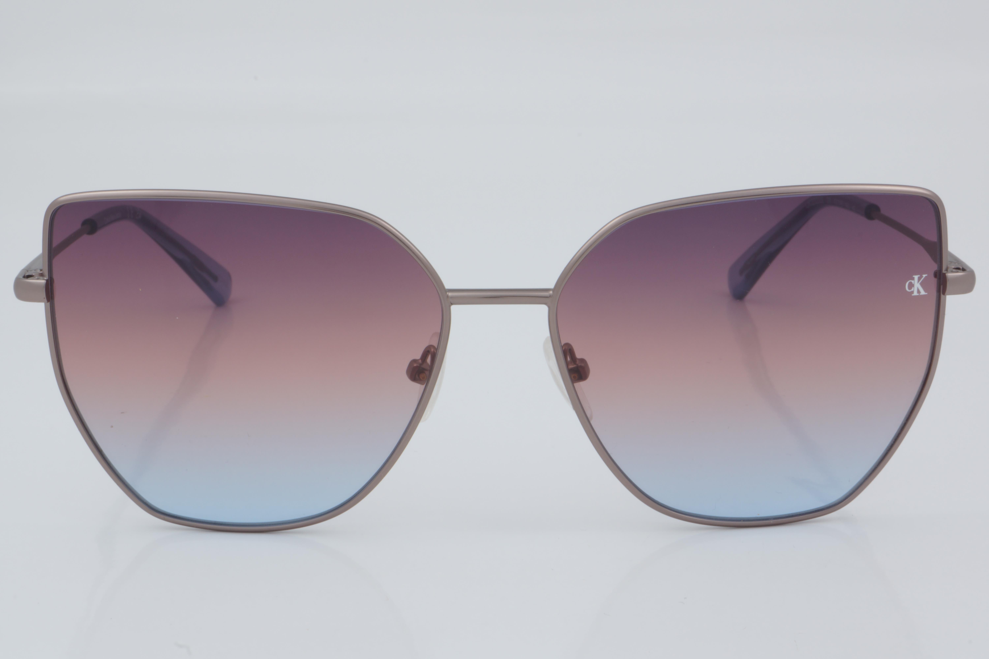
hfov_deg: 24.6
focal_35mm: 82
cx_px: 494
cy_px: 330
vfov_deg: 16.6
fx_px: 2266
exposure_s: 1/4
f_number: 32
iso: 100
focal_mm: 55
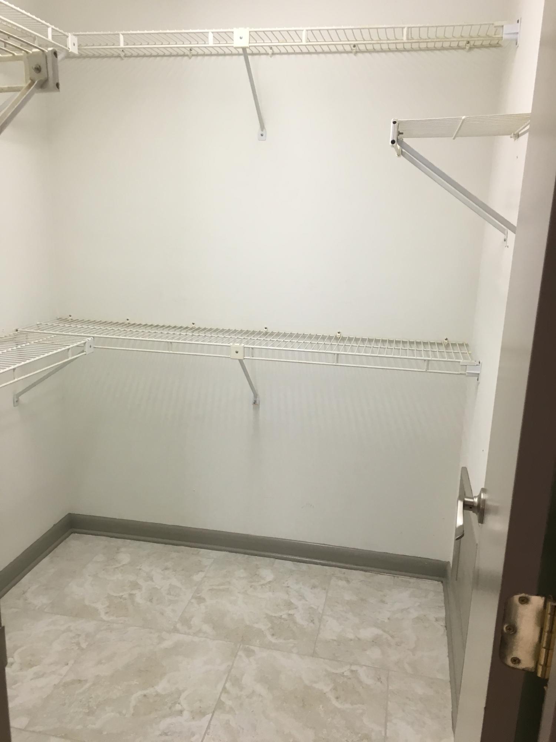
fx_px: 621
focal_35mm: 29
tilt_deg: -13.1
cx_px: 278
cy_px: 371
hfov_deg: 48.2
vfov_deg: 61.7
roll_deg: -1.9
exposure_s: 1/30
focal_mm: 4.15
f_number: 2.2
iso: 50
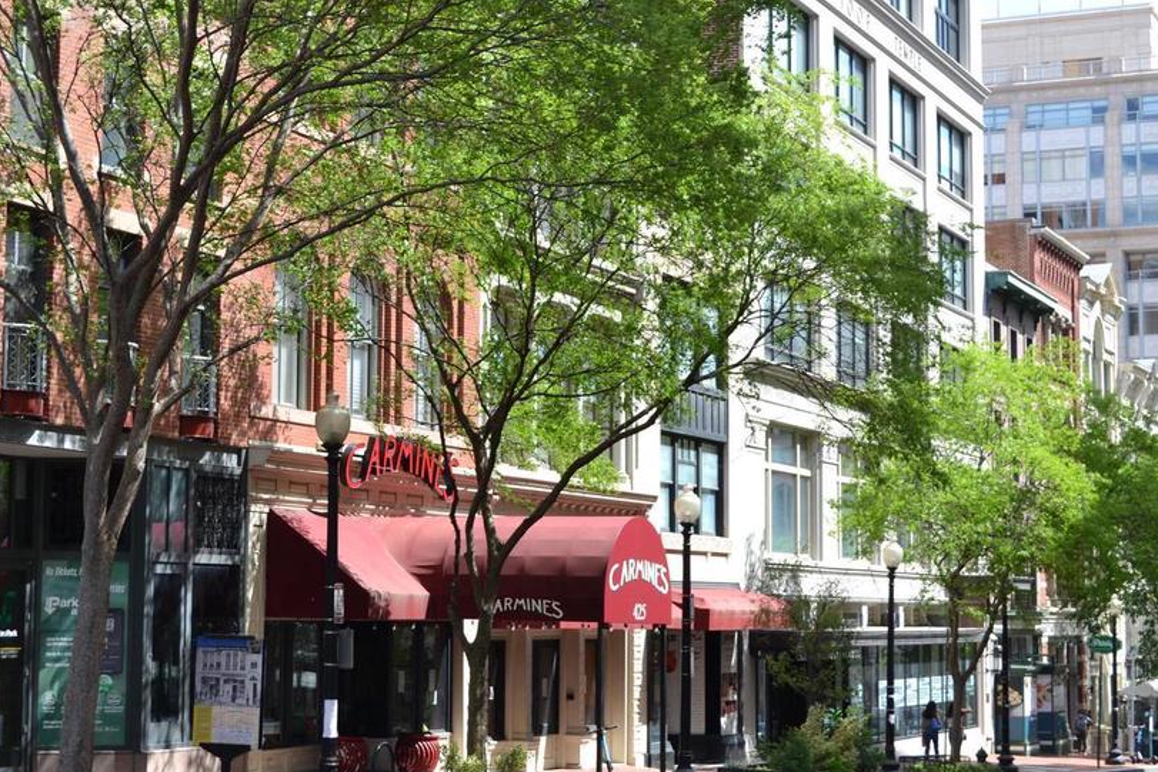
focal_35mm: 72
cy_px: 350
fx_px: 2316
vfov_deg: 18.9
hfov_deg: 28.1
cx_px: 521
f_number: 6.3
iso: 100
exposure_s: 1/160
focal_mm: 38
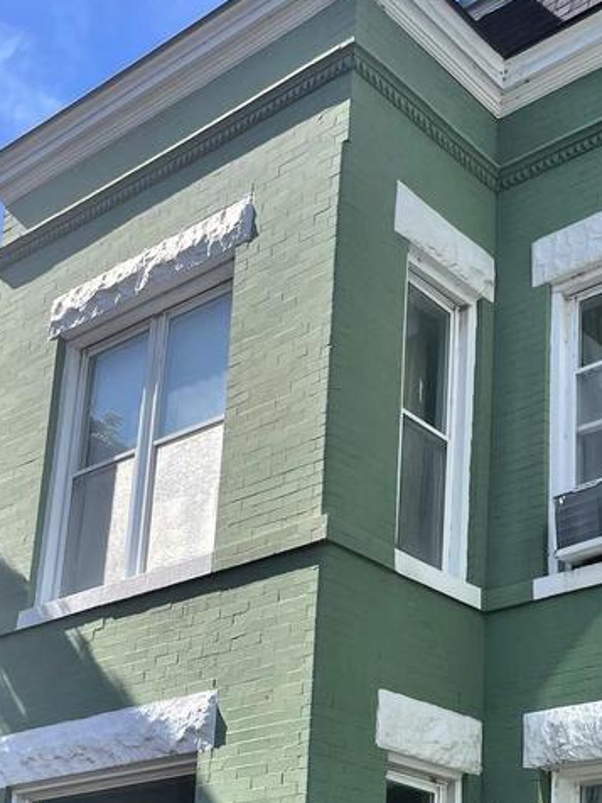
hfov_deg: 24.6
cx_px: 430
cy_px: 685
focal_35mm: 59
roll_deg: -1.5
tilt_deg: +17.6
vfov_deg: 31.5
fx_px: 1368
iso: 32
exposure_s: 1/2020
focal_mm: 4.2
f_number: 1.6
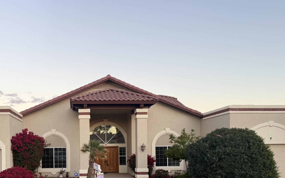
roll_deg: +0.7
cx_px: 94
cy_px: 148
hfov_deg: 49.5
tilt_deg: -0.3
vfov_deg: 31.7
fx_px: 303
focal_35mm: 39
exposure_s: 1/256
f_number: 1.78
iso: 64
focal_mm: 6.76
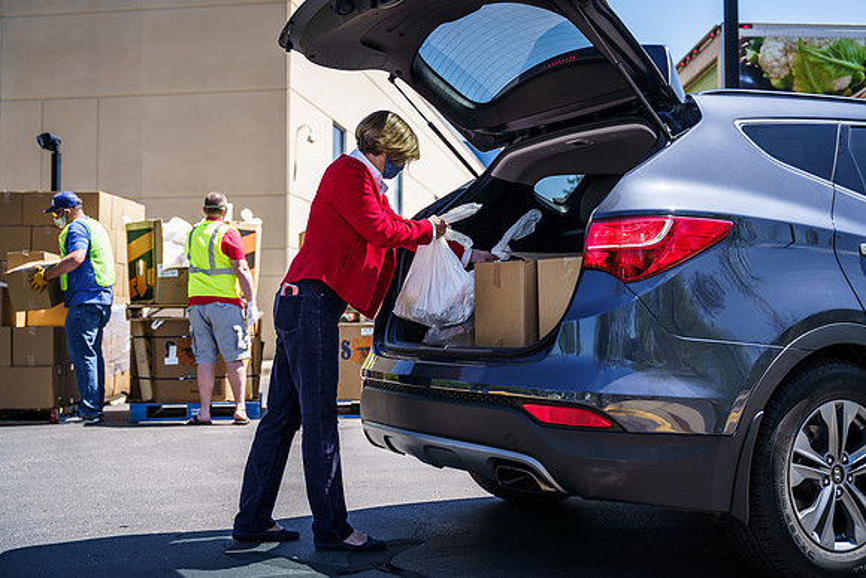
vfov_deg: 30.6
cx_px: 451
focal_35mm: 44
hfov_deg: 44.6
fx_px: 1056
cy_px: 280
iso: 200
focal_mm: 41.8
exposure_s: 1/1250
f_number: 2.8
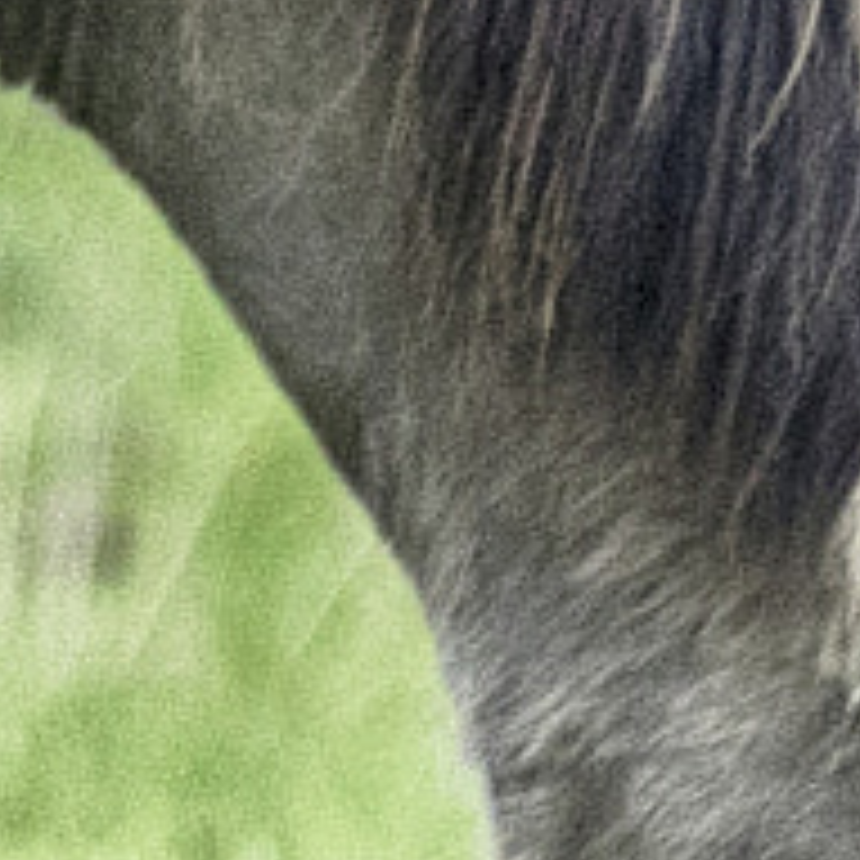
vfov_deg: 0.4
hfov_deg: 0.4
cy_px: 612
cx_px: -1815
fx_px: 120105
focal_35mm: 4273
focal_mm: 400
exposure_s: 1/1000
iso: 2000
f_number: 5.6
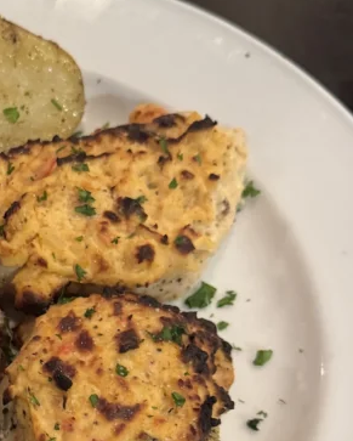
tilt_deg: -59.8
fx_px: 861
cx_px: -45
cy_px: 356
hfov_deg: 21.8
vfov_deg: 28.1
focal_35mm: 66
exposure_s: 1/40
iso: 800
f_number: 1.78
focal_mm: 6.76
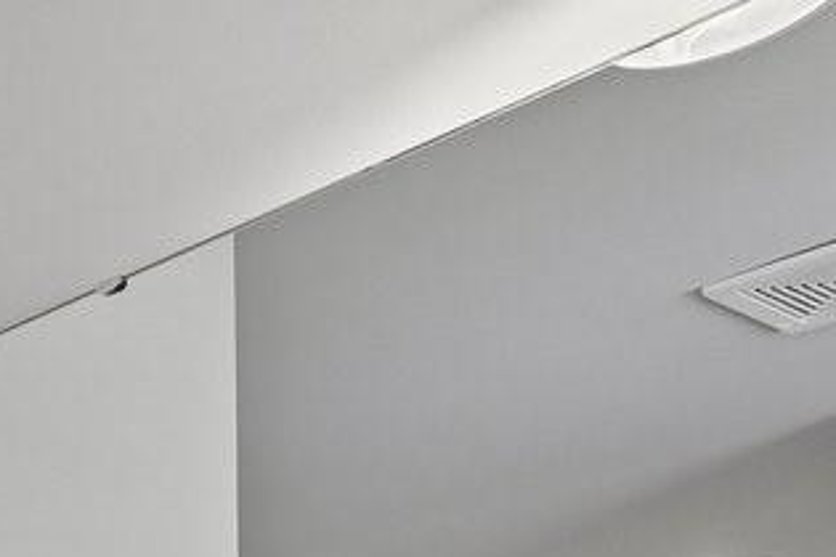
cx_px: -947
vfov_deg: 12.1
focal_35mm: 91
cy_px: 1322
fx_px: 2113
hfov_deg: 16.0
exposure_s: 1/15
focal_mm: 14
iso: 200
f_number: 8
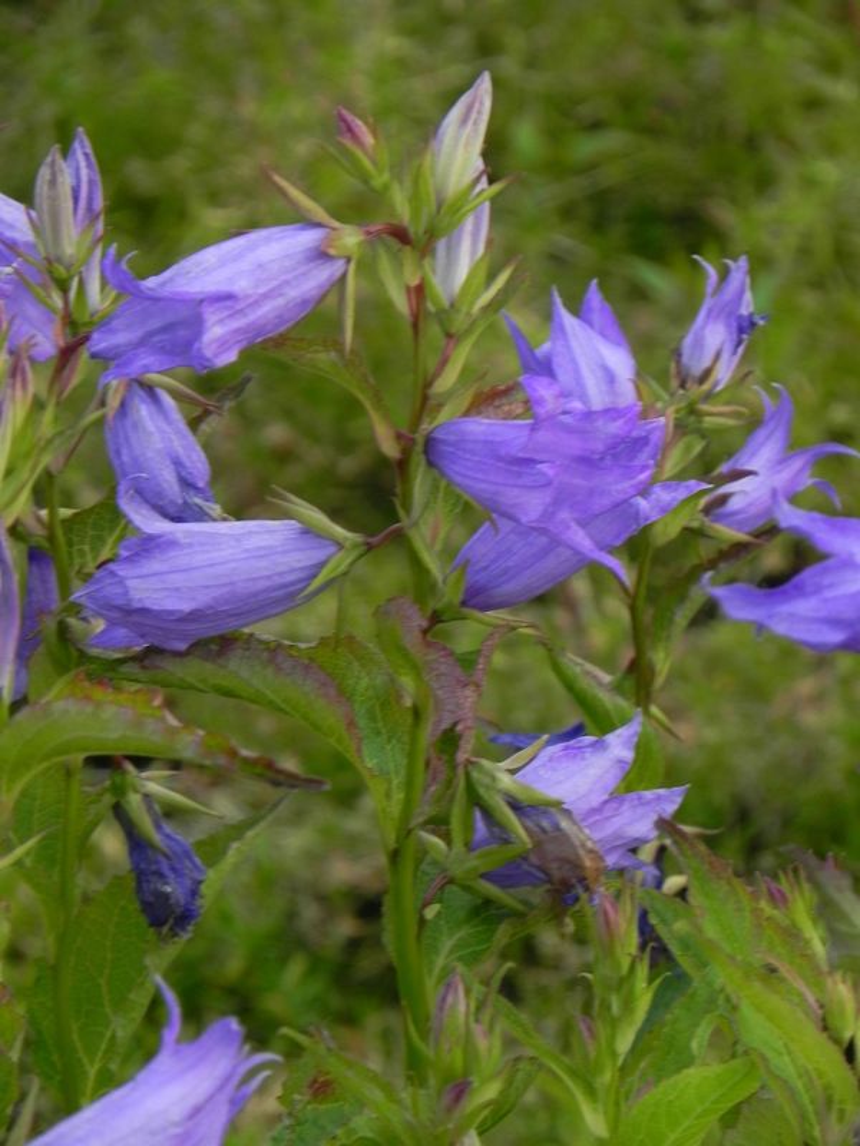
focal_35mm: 291
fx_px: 9639
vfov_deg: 6.8
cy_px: 573
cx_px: 430
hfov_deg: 5.1
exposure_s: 1/20
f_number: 5
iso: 160
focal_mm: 51.8
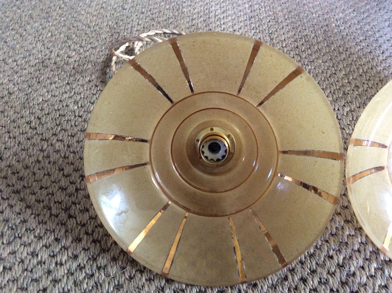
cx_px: 196
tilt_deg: -52.1
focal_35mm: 32
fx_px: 362
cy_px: 146
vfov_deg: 44.1
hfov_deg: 56.9
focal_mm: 3.3
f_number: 2.4
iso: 200
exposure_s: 1/25
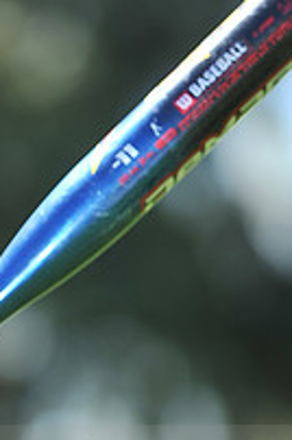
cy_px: 455
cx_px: -115
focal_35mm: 574
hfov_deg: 2.4
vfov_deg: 3.6
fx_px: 7007
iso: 200
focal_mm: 200
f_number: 4.5
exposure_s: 1/800
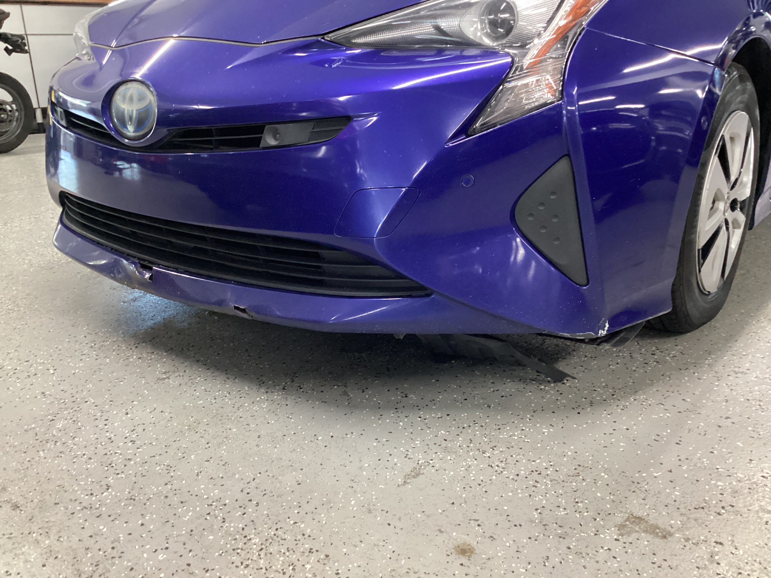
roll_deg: +0.8
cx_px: 386
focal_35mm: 31
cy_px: 289
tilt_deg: -19.5
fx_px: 690
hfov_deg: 58.4
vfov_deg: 45.4
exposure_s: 1/40
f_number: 2.4
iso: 400
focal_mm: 3.3
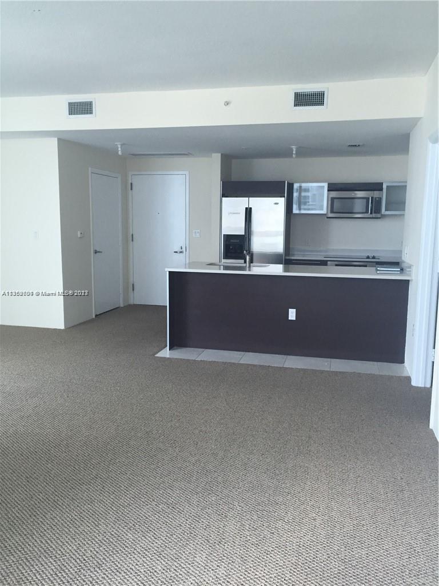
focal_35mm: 29
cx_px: 220
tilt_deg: -8.1
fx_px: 490
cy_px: 293
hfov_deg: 48.2
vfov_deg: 61.7
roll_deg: -0.8
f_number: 2.2
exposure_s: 1/30
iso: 50
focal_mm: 4.15
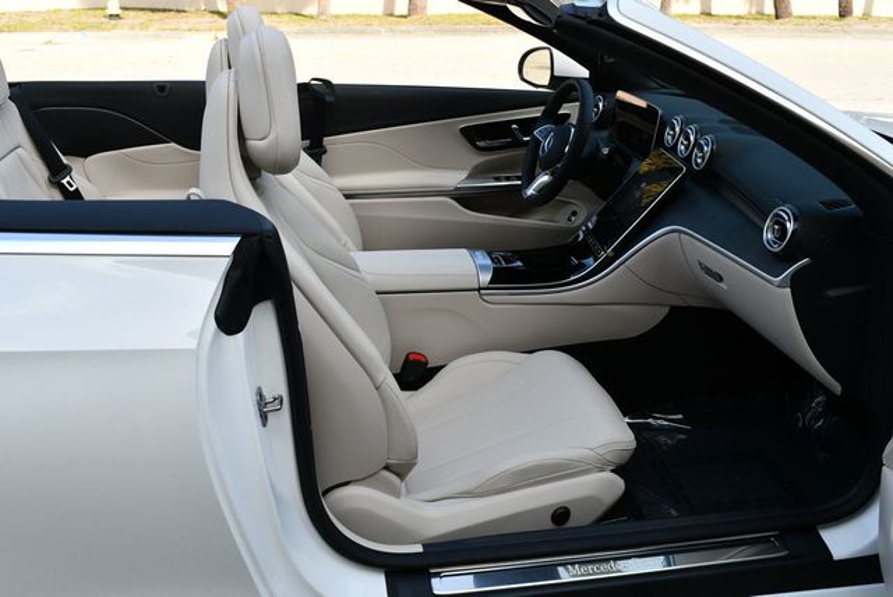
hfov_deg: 53.1
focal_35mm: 36
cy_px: 298
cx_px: 446
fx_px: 894
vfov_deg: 36.9
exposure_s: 1/250
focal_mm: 18
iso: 200
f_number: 6.3
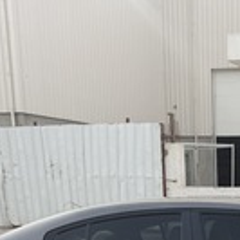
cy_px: 306
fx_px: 573
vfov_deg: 21.5
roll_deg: -0.1
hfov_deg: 22.0
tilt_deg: -11.2
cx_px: 282
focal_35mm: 73
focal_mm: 6.76
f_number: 1.78
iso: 100
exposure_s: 1/2053
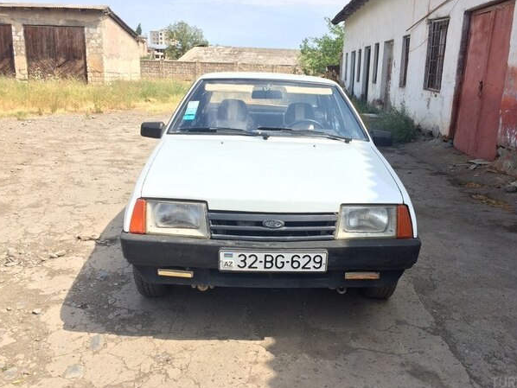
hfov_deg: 56.8
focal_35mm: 32
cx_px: 275
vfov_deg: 44.2
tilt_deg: -13.7
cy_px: 184
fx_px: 478
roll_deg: -3.0
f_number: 2.2
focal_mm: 4.15
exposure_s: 1/1140
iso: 32
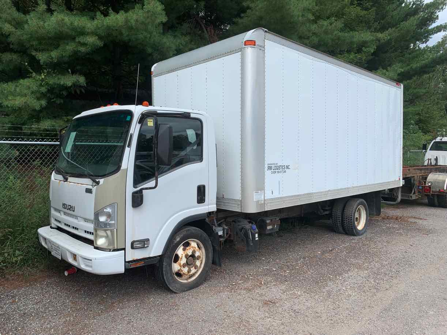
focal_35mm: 26
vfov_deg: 53.0
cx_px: 224
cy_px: 168
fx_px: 336
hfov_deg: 67.3
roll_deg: +0.5
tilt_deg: -1.7
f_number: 1.8
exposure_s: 1/1992
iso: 25
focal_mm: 4.25
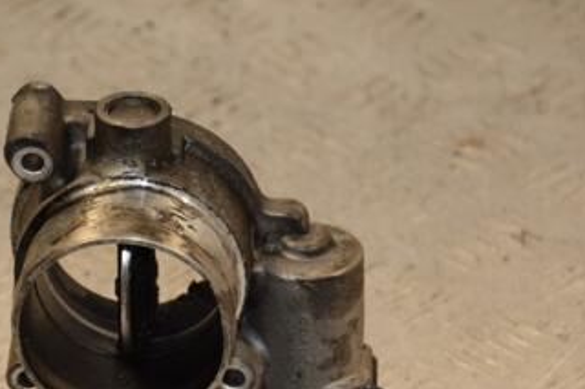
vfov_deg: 6.5
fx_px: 3426
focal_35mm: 211
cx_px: 148
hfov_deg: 9.7
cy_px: 290
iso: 800
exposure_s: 1/200
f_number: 5.3
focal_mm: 75
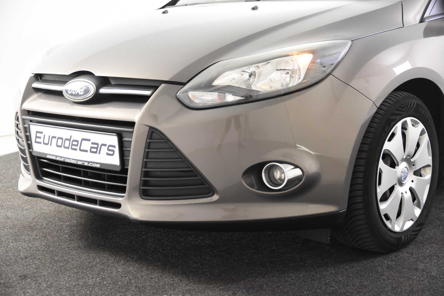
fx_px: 703
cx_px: 222
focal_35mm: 57
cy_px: 148
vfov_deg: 23.8
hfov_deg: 35.1
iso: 2200
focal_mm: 38
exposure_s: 1/60
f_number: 3.5
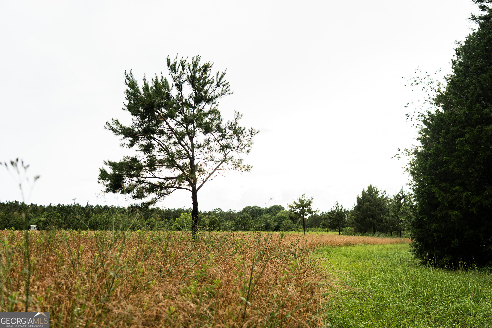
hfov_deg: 58.7
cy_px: 164
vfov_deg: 41.1
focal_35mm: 32
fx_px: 437
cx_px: 246
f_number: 4
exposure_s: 1/160
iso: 320
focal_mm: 32
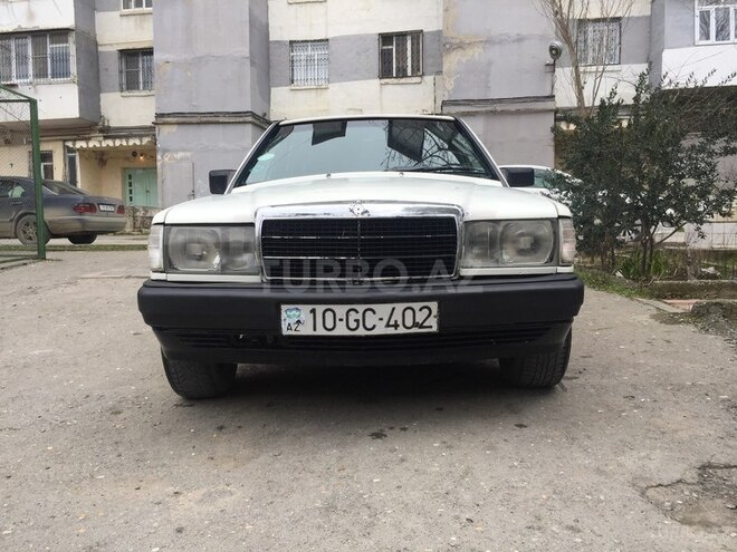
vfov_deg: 48.2
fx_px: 617
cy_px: 276
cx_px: 368
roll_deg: -0.1
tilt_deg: -3.6
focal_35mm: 29
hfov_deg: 61.7
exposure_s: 1/542
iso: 32
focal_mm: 4.15
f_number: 2.2
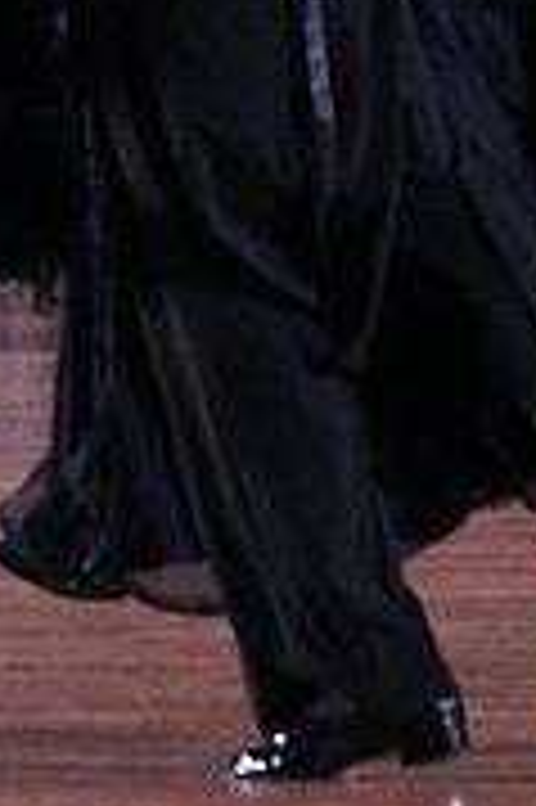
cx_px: 29
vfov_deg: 3.8
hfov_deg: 2.5
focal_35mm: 548
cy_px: -239
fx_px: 12261
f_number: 7.1
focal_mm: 169
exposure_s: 1/400
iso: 12800
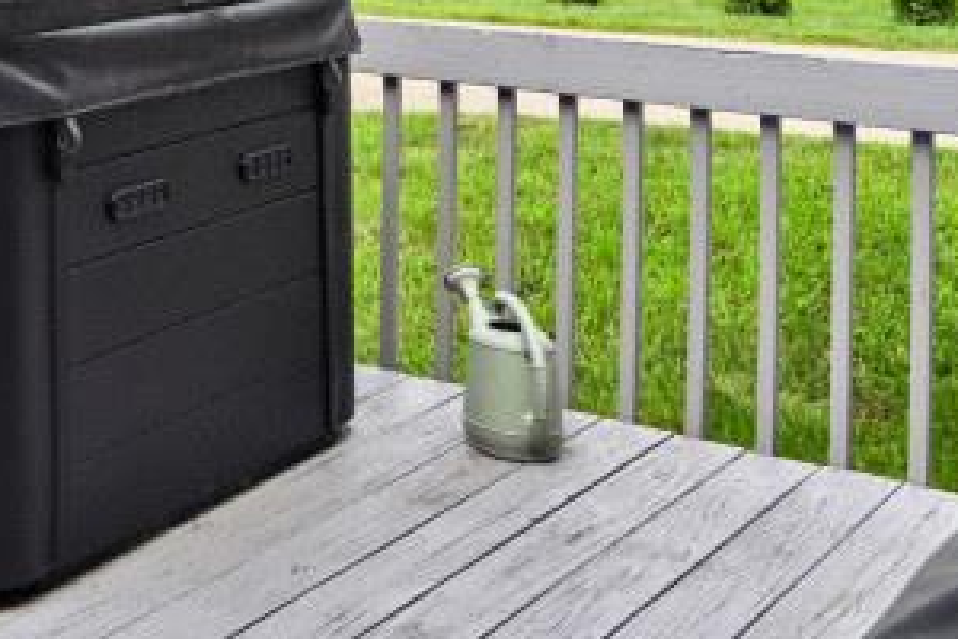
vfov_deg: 18.2
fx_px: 1863
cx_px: -431
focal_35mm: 70
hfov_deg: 23.7
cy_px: -192
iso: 100
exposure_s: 1/320
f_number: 6.3
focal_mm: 14
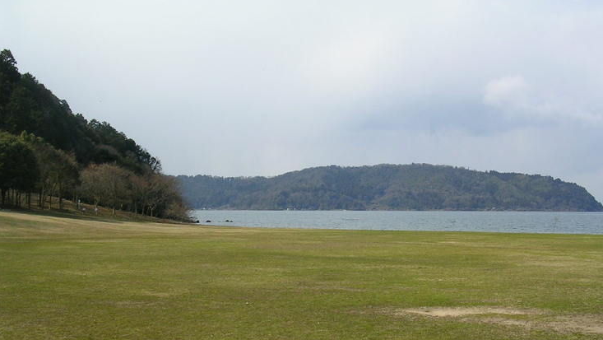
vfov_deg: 25.9
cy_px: 217
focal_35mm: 46
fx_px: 736
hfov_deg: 44.5
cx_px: 333
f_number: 5.6
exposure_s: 1/303
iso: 50
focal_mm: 5.8
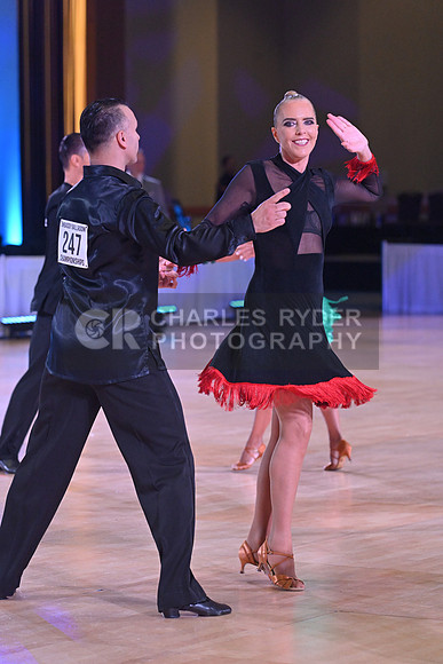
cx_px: 222
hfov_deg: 9.5
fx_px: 2675
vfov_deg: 14.2
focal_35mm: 145
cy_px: 332
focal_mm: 145
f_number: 5
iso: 4000
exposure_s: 1/400
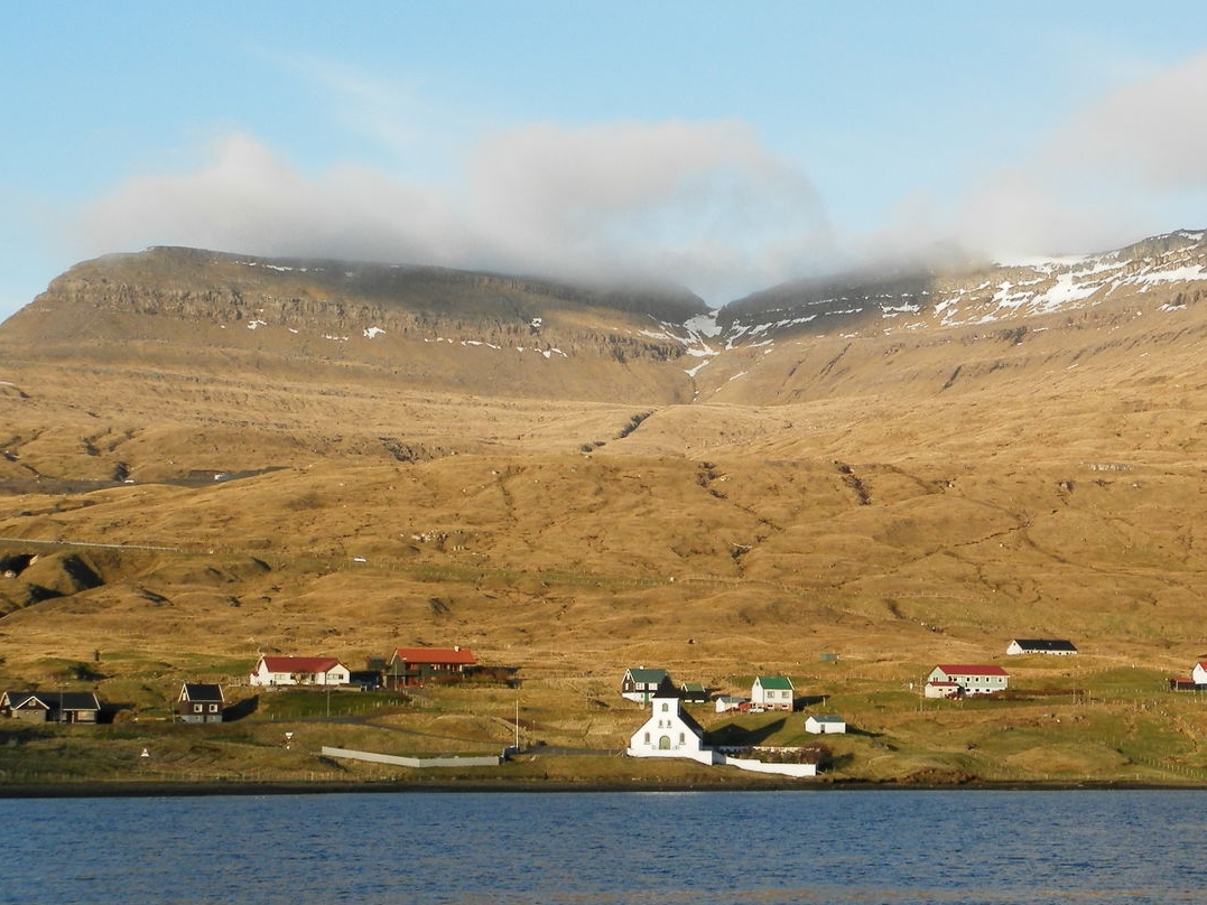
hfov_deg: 23.7
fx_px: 2860
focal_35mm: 82
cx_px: 792
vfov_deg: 18.0
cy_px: 365
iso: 80
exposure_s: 1/60
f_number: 10.2
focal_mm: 8.2
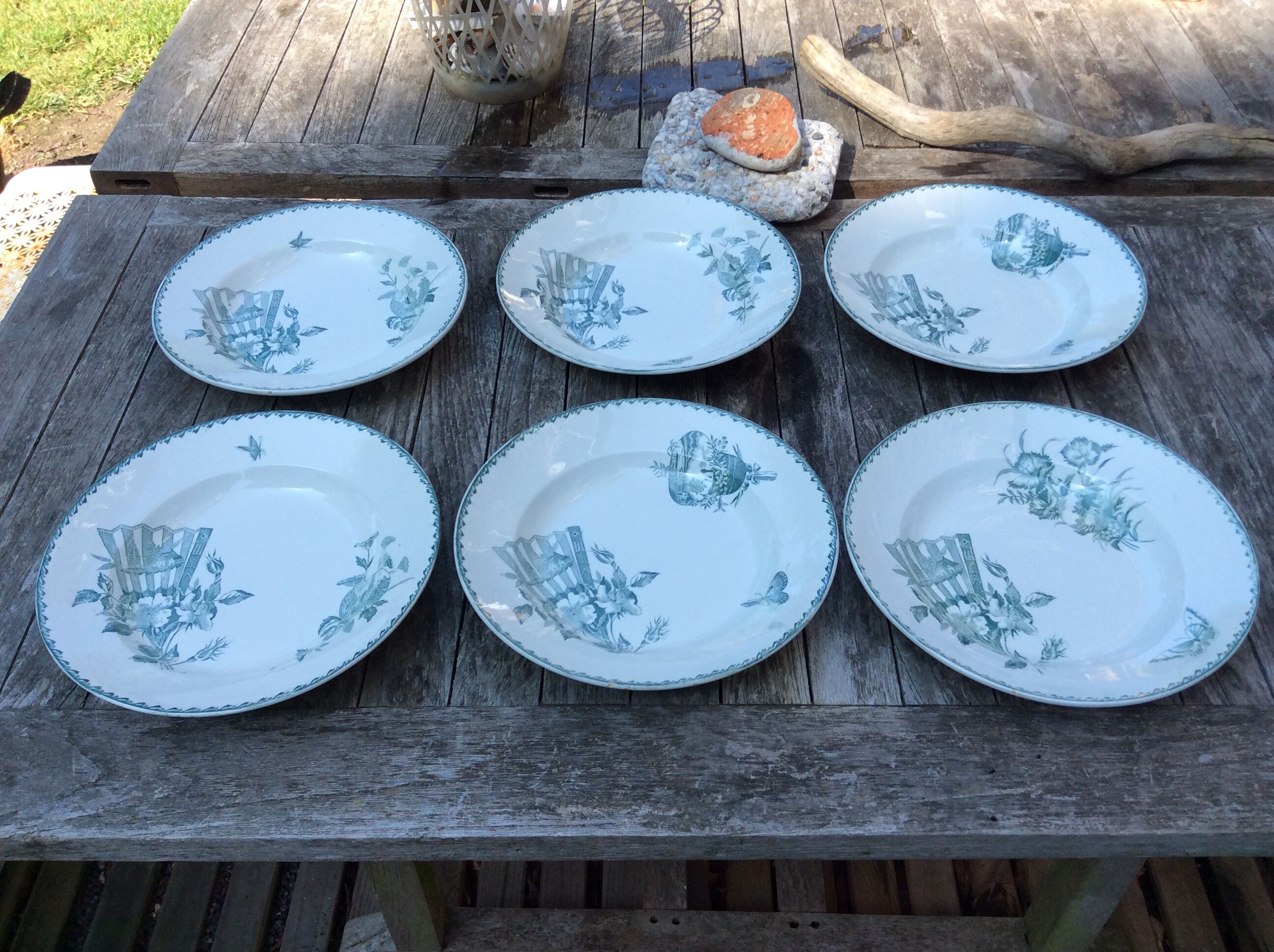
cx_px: 637
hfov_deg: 56.9
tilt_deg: -44.6
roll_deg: +1.2
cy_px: 476
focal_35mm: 32
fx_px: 1176
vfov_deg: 44.1
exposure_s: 1/394
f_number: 2.4
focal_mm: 3.3
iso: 32
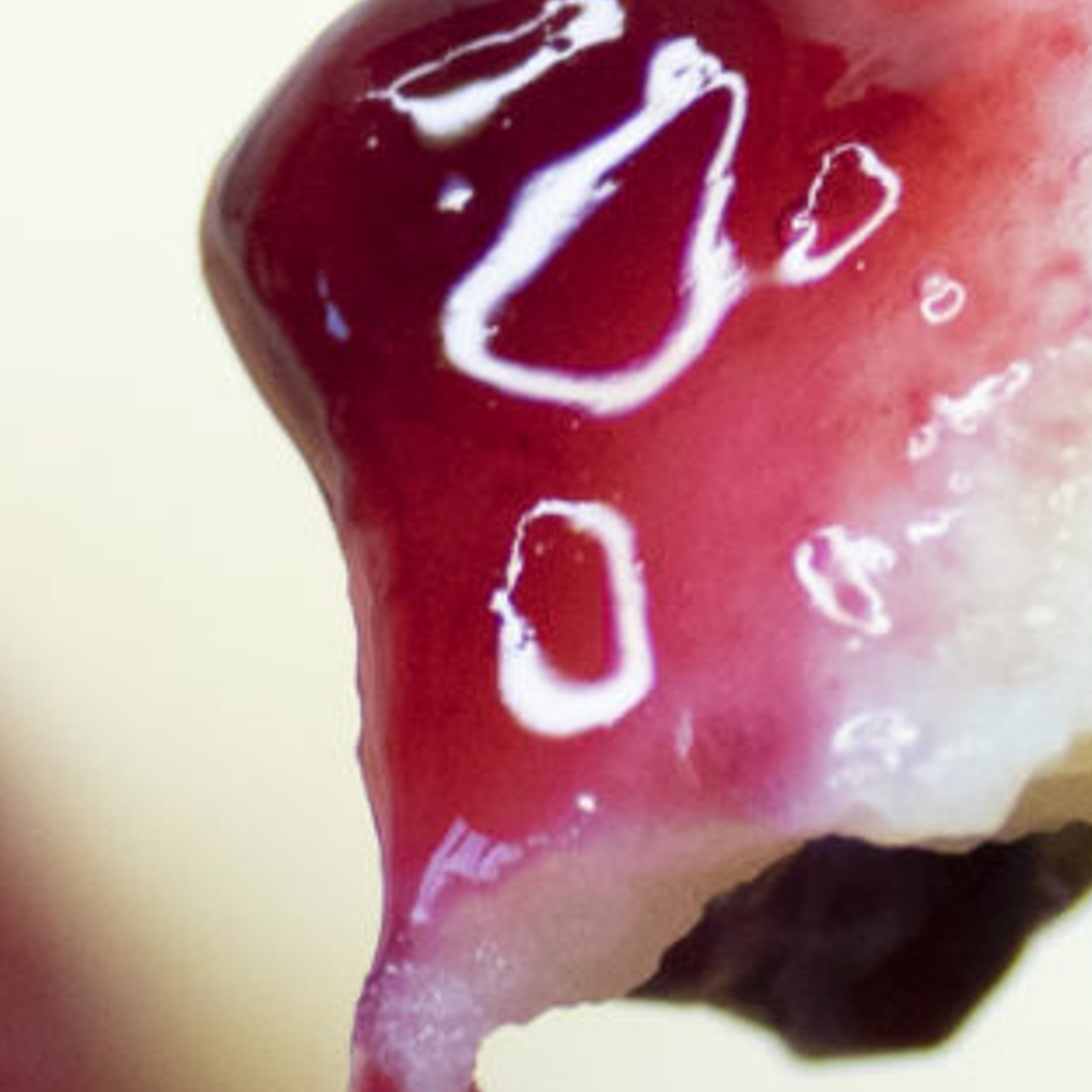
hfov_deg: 4.0
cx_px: 1480
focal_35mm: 432
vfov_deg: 4.1
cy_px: -47
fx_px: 15418
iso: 640
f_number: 3.5
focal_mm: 22.58
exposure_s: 1/250
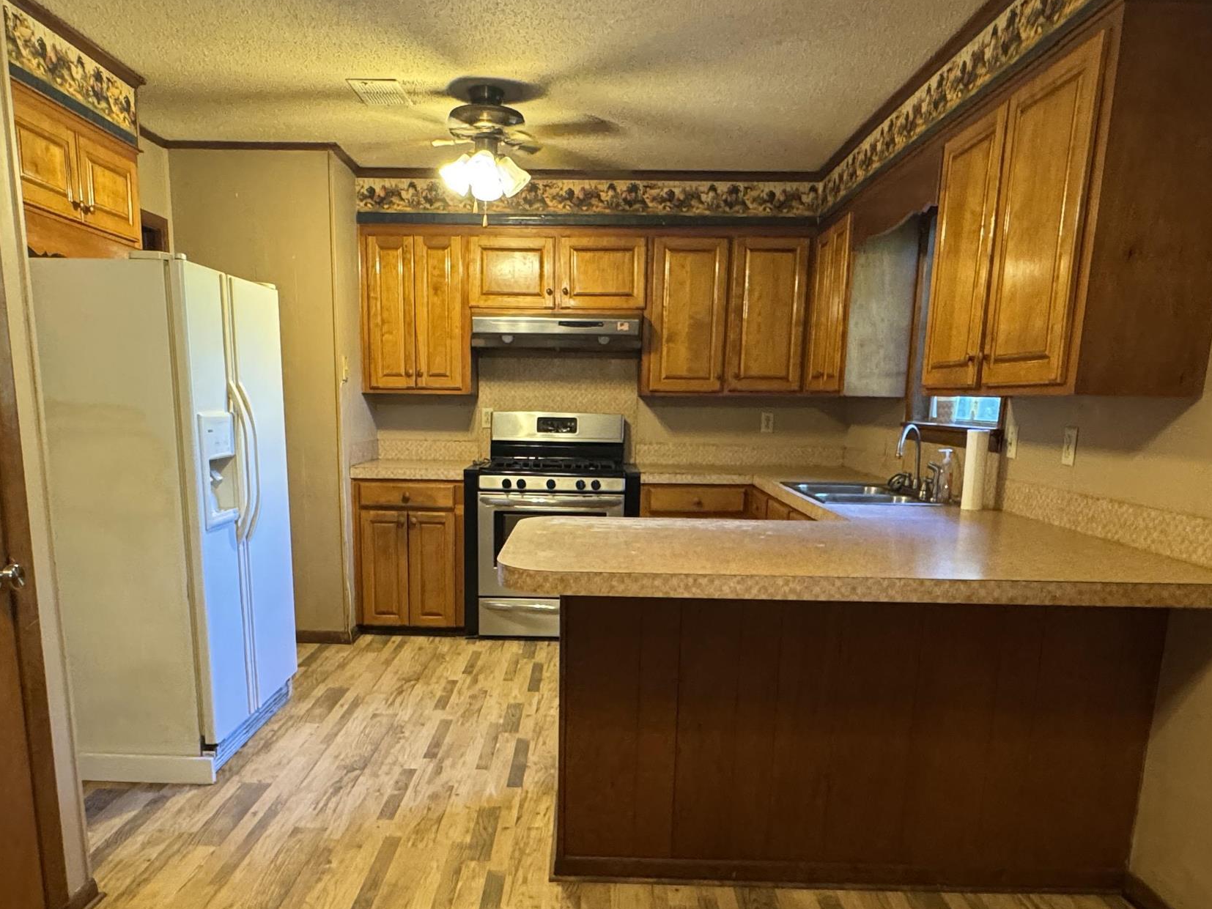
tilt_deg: -12.2
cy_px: 590
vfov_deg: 52.3
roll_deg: -1.6
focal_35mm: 26
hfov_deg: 67.2
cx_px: 574
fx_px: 910
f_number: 2.2
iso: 640
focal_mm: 2.22
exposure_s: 1/60
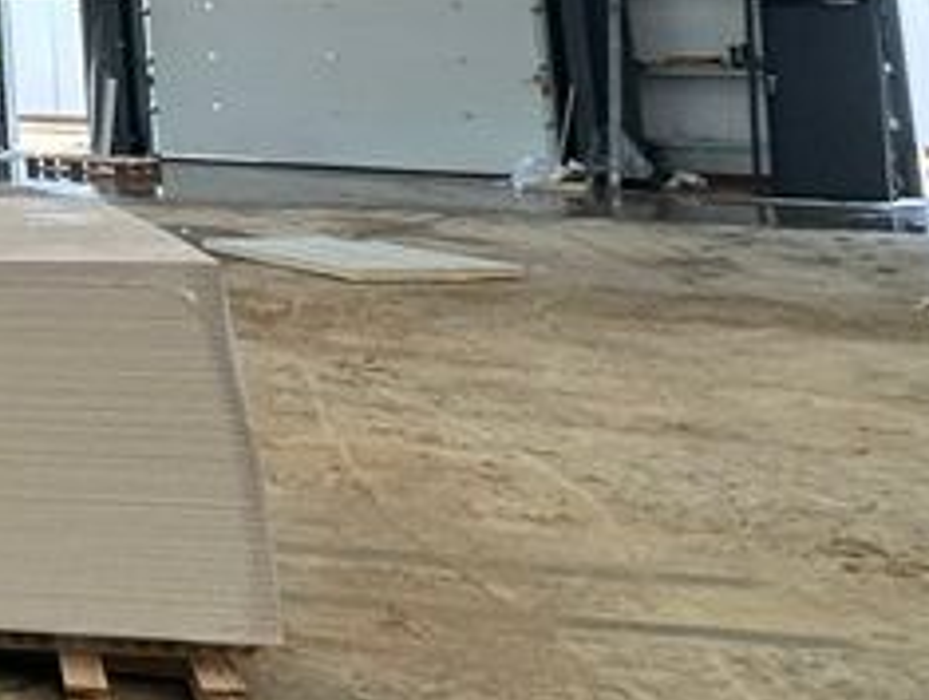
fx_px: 1774
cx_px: -755
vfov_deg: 20.2
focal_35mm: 66
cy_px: -235
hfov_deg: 20.5
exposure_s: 1/99
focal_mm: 2.22
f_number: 2.2
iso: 80
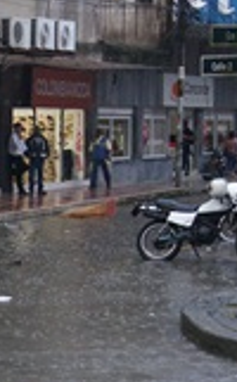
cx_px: -152
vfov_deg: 15.2
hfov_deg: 9.2
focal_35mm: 137
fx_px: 1422
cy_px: 321
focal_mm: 24
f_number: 8
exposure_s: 1/30
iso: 800
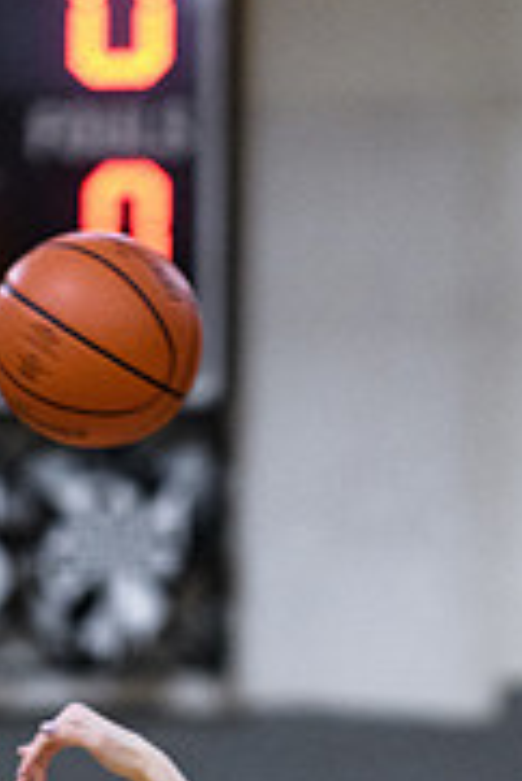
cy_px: 565
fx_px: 15390
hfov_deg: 1.9
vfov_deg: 2.9
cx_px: 367
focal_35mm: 709
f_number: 2.8
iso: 8000
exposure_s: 1/800
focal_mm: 190
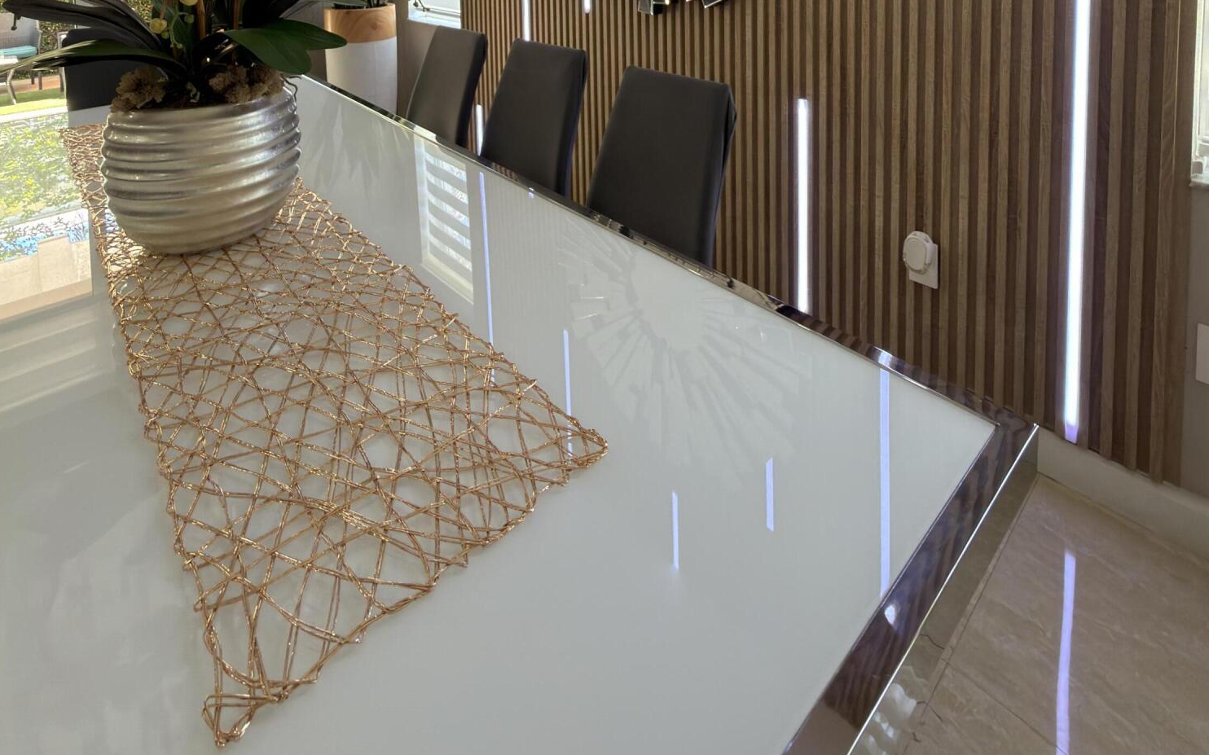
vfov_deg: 47.4
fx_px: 659
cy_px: -29
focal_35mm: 20
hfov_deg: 85.1
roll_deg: +0.9
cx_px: 602
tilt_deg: -3.8
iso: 64
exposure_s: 1/30
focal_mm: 2.22
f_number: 2.2
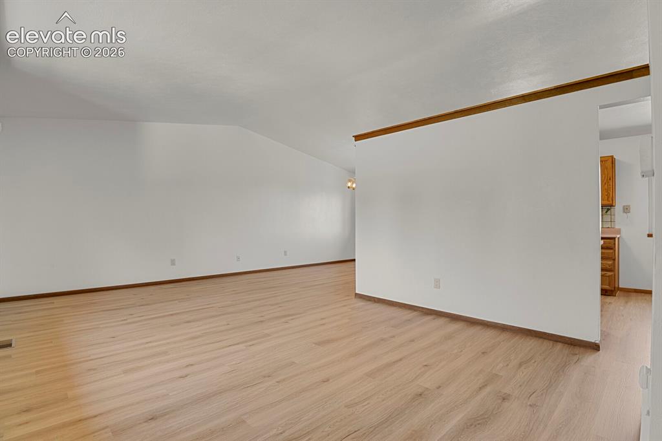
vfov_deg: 70.4
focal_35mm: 17
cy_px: 220
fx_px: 312
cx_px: 331
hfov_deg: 93.3
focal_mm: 17
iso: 250
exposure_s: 1.3
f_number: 8
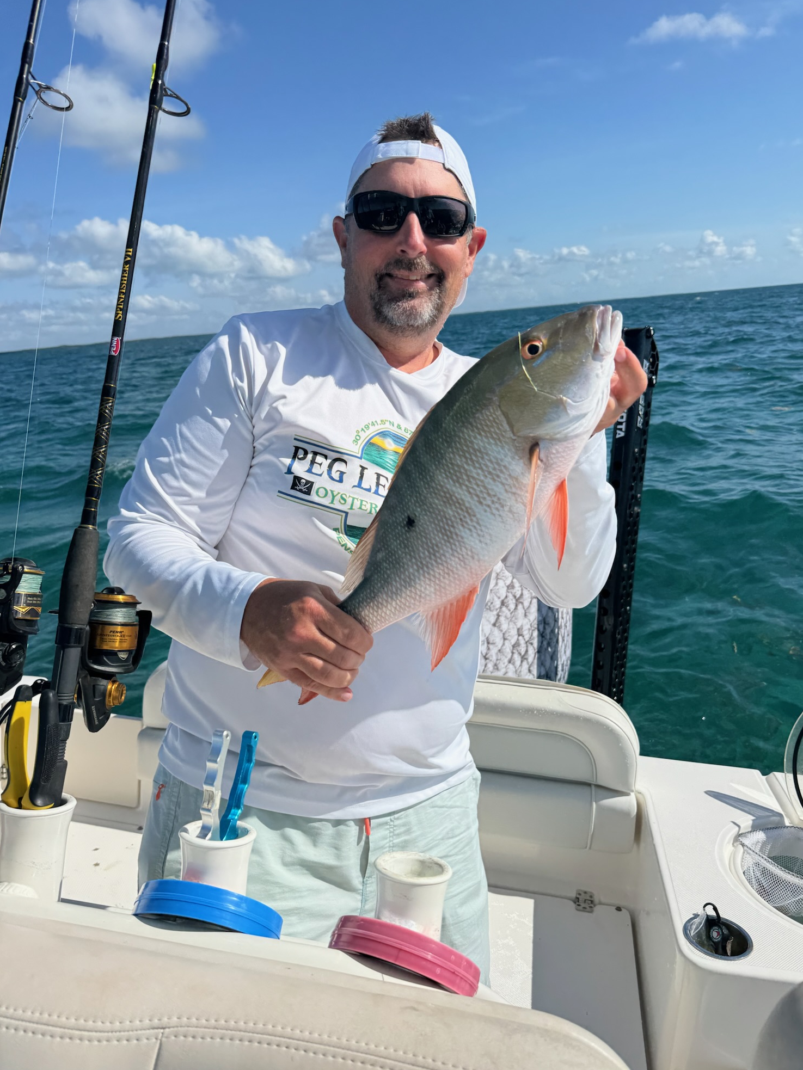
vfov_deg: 69.4
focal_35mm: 25
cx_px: 416
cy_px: 545
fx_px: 773
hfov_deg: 54.9
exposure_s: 1/7937
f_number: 1.78
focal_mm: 6.76
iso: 80
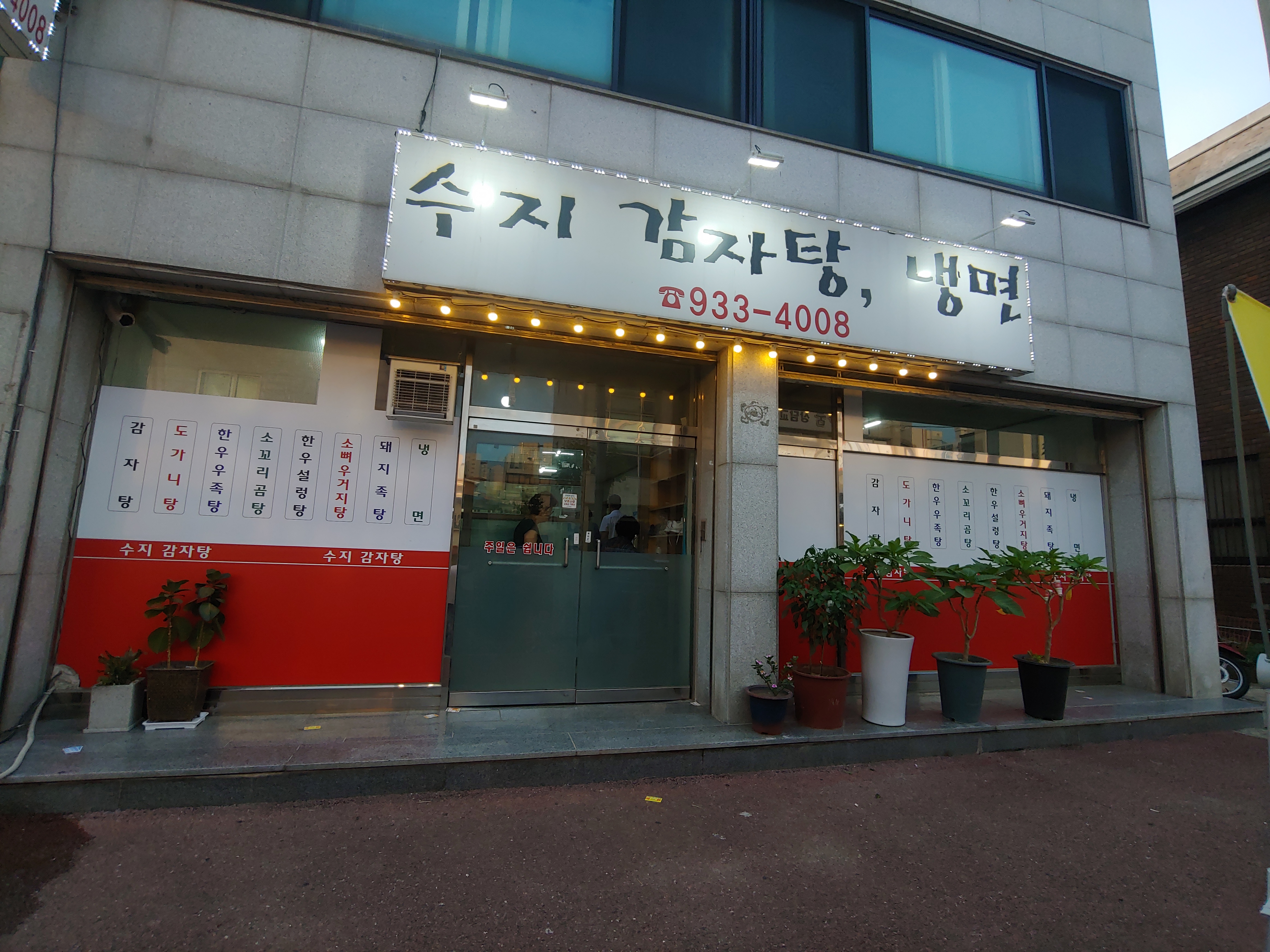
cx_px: 635
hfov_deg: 94.5
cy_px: 476
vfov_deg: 78.1
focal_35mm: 16
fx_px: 587
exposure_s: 1/120
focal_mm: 2.18
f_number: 1.9
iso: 50
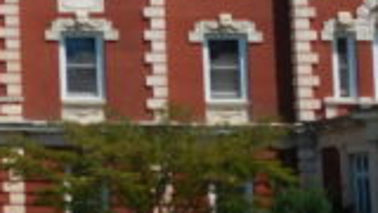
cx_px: -460
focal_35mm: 190
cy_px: -31
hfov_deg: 10.2
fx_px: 1904
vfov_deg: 6.4
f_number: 7
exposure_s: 1/500
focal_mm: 6.3
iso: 125
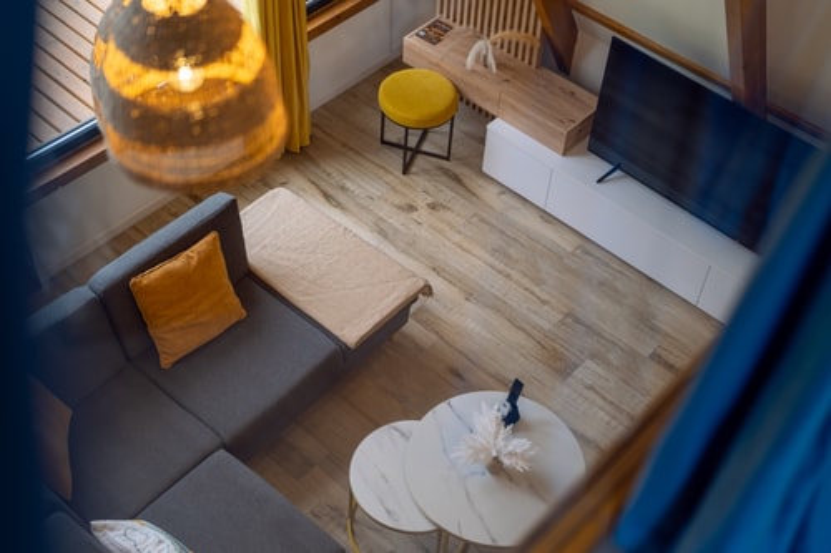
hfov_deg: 39.6
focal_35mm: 50
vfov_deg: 27.0
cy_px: 276
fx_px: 1154
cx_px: 416
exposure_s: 1/320
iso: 100
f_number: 1.4
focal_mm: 50
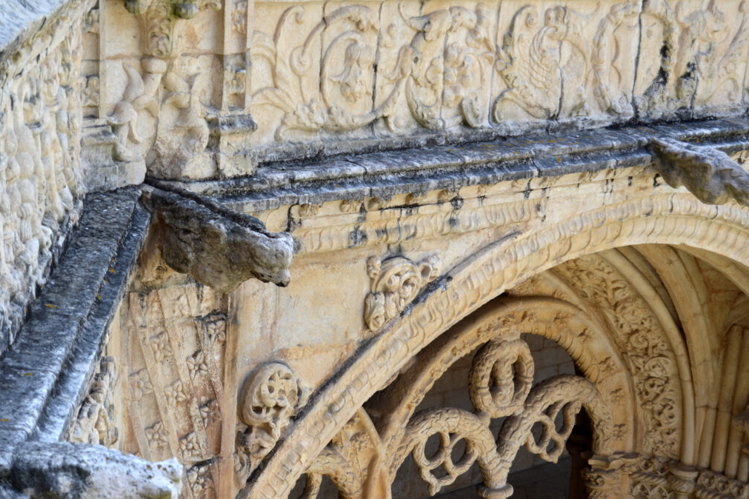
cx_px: 375
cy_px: 251
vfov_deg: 16.4
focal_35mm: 84
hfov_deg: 24.3
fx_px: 1737
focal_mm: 55
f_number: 6.3
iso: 100
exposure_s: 1/160
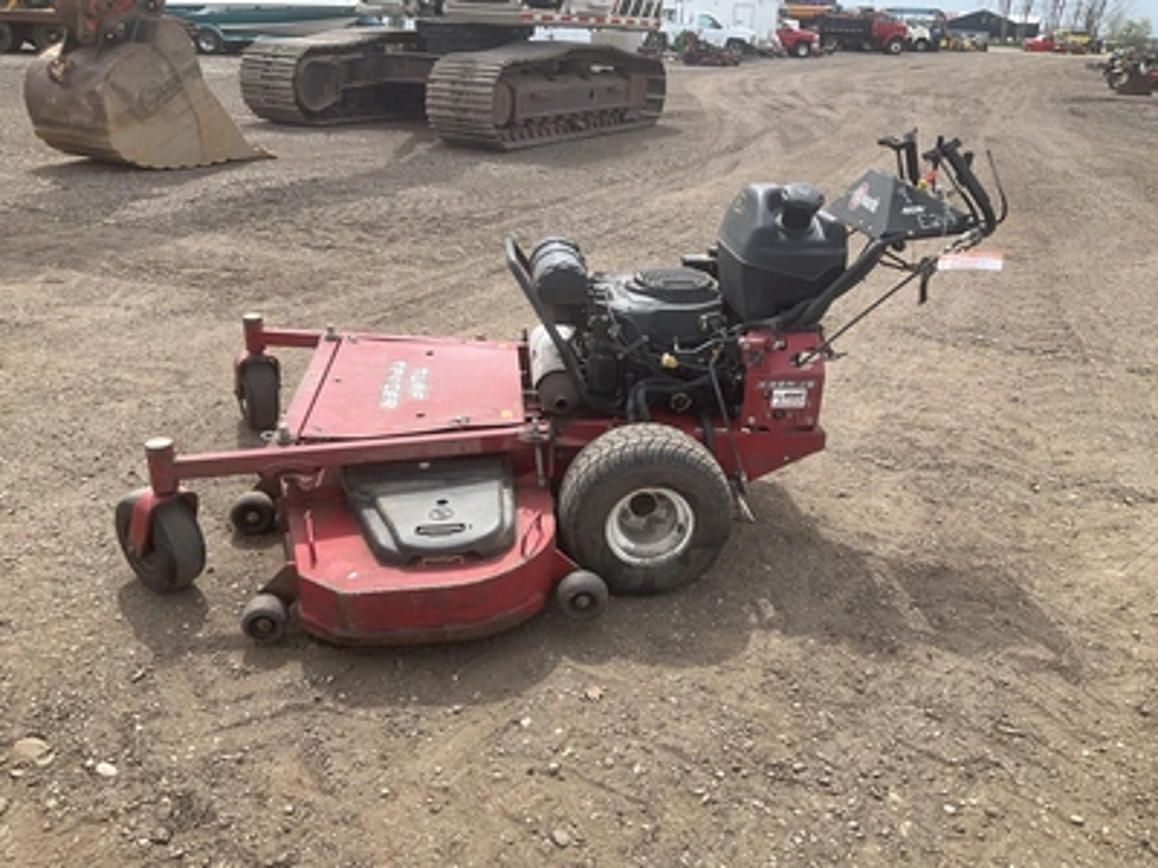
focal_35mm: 29
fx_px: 970
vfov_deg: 48.2
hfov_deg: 61.7
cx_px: 579
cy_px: 434
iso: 25
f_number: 1.8
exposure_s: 1/997
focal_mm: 3
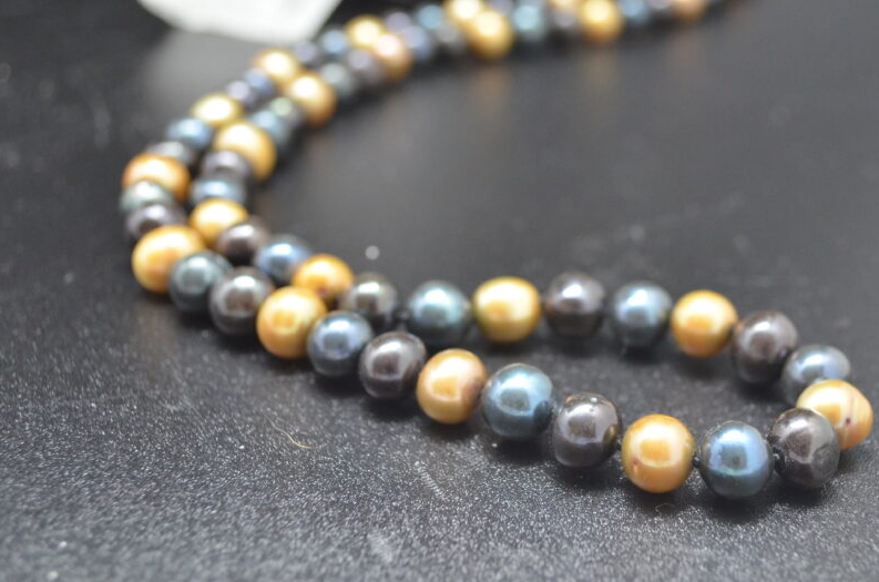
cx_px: 555
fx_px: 1510
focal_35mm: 62
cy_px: 233
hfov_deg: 32.3
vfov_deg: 21.8
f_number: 4.8
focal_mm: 32
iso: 1600
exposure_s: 1/40
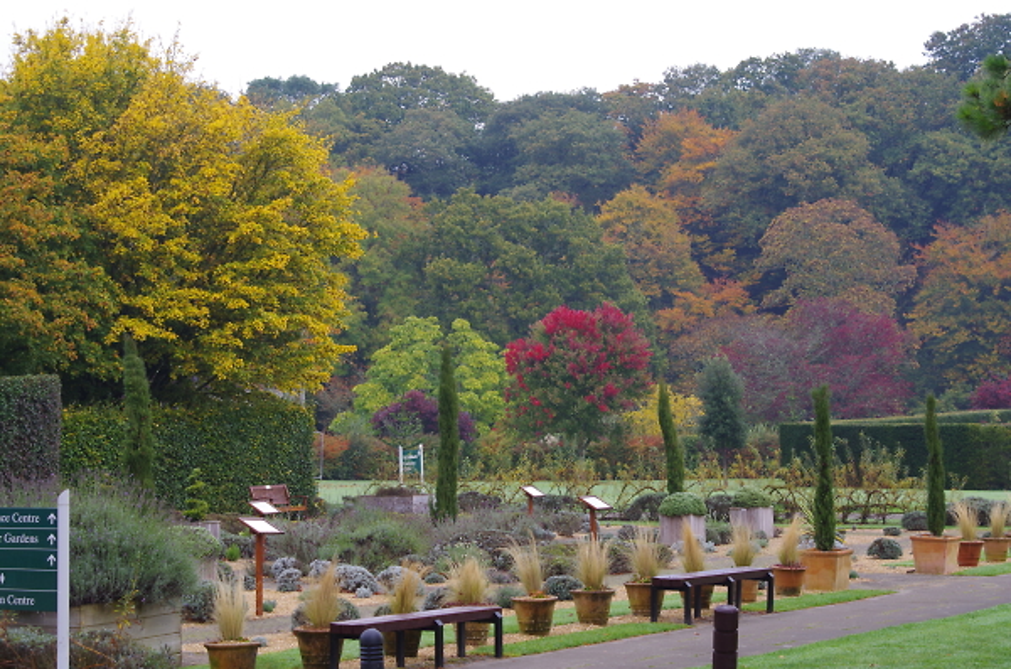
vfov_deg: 17.2
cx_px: 506
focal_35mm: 79
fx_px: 2213
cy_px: 334
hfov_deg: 25.7
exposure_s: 1/100
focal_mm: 53
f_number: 7.1
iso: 400
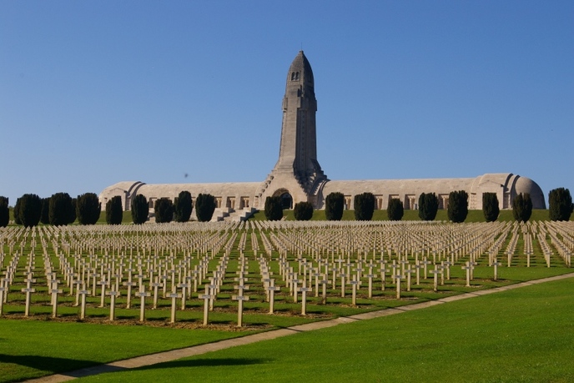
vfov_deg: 21.1
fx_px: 1029
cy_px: 192
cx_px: 287
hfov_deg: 31.2
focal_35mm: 64
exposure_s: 1/350
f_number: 11
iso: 200
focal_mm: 43
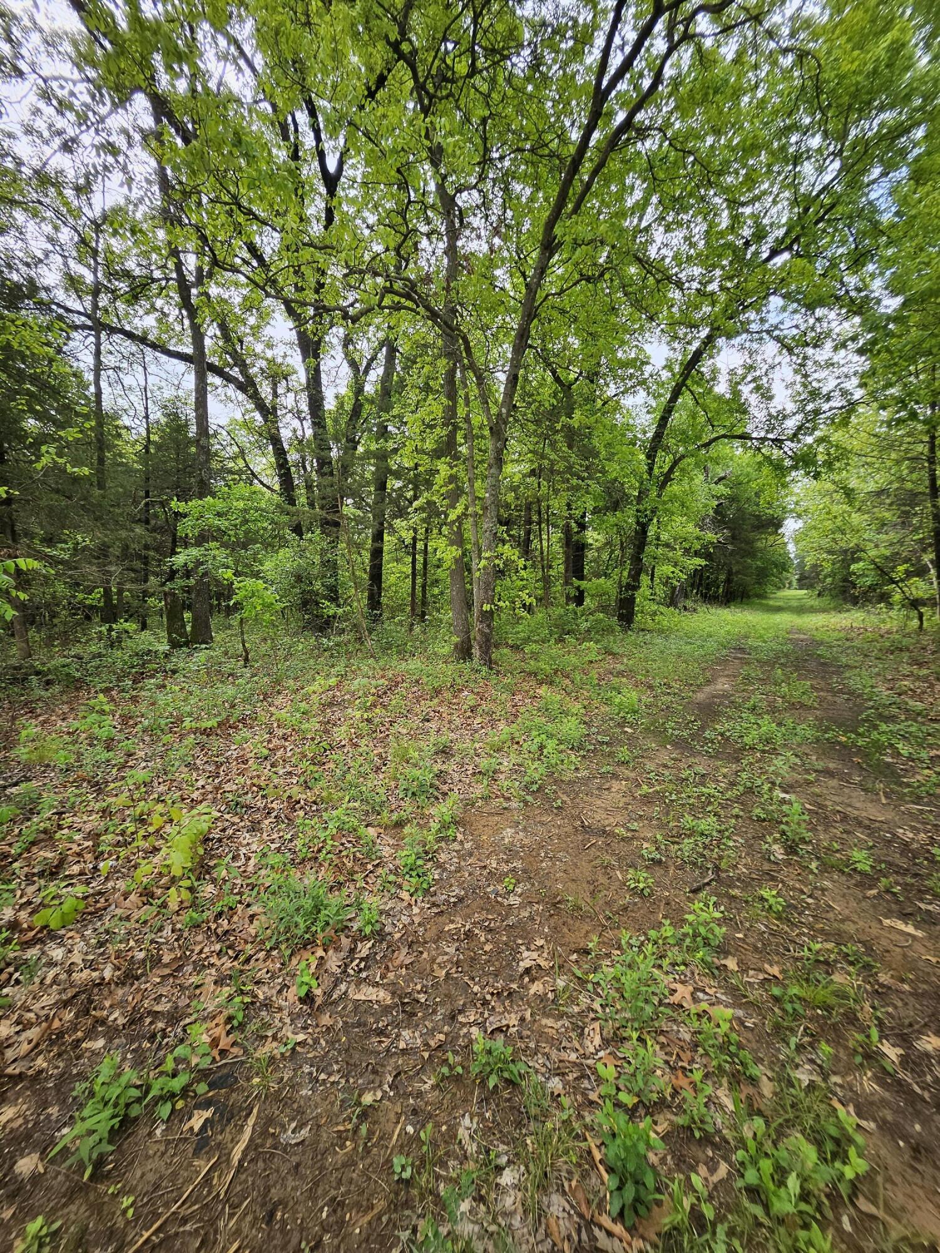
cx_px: 470
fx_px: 471
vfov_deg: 106.2
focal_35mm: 13
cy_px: 626
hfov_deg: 89.9
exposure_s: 1/177
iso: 32
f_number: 2.2
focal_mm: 1.74
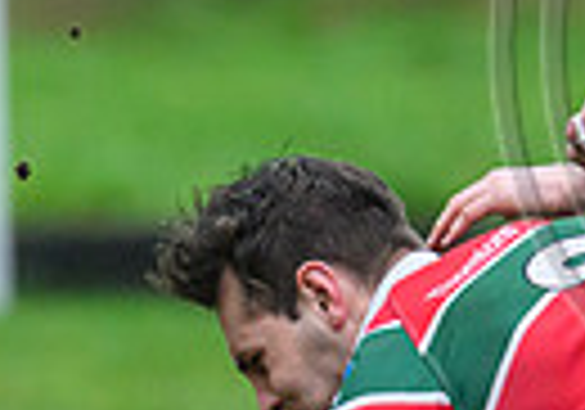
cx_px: 935
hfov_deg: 0.7
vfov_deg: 0.5
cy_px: 369
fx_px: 44822
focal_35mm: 2716
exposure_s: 1/2000
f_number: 3.5
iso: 3200
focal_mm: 400
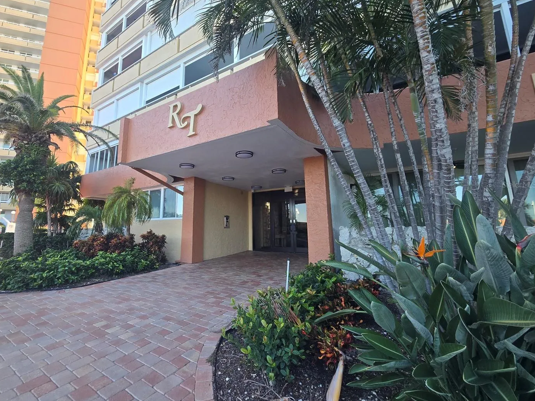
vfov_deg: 81.6
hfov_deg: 97.5
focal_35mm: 15
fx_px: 232
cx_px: 230
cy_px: 184
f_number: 2.2
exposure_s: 1/203
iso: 50
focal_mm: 2.2
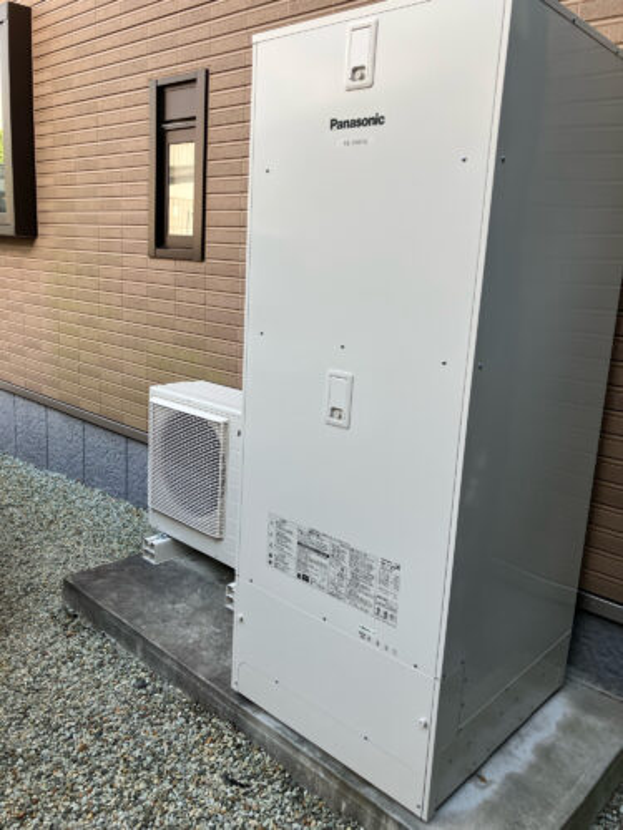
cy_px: 415
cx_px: 312
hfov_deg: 49.7
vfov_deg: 63.4
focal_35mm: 28
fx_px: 672
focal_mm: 3.99
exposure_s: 1/160
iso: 25
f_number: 1.8
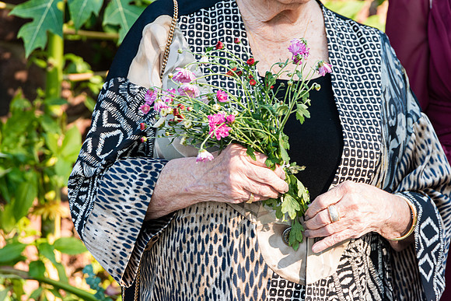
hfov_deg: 16.5
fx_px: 1556
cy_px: 154
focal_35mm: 124
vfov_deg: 11.0
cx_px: 220
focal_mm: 120
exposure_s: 1/125
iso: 500
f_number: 7.1
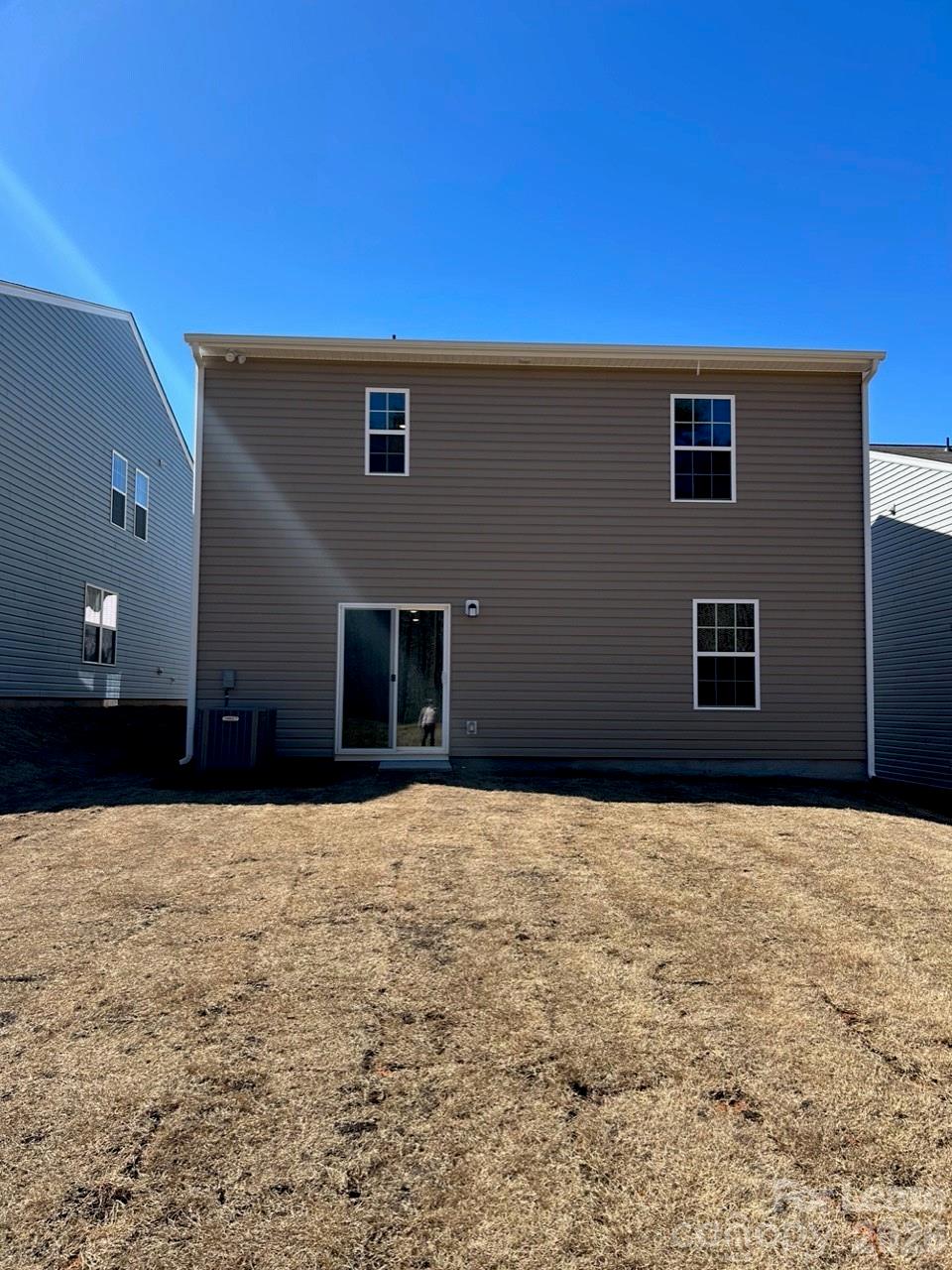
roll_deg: -0.7
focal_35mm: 26
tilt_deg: +2.8
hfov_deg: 53.1
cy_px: 635
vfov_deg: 67.3
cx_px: 476
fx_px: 953
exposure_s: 1/2571
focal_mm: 5.7
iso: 50
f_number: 1.5
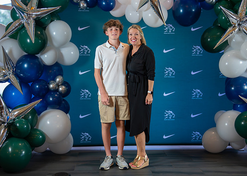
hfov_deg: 34.3
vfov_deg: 24.9
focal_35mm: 57
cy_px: 94
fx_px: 400
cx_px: 137
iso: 1000
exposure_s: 1/400
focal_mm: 50
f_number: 1.2
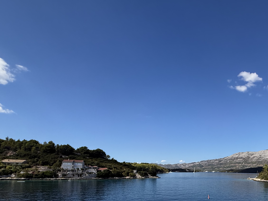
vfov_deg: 51.1
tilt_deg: +1.5
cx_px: 198
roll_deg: -1.2
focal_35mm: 25
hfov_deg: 65.6
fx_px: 194
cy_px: 164
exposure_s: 1/4149
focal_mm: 2.22
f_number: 2.2
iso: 80
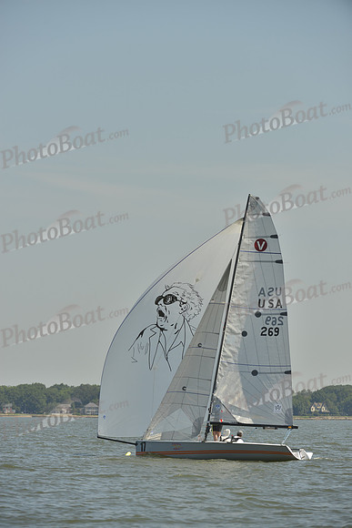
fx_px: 2931
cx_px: 176
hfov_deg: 6.9
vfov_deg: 10.3
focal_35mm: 200
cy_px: 264
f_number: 6.3
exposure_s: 1/1250
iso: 200
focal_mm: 200
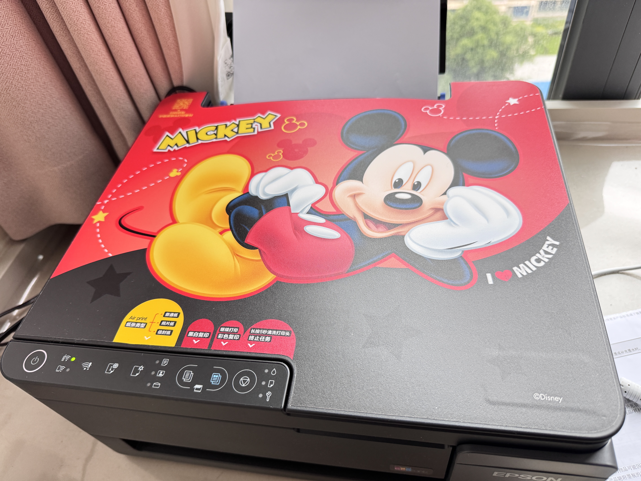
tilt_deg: -48.1
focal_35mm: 24
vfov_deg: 56.8
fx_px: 444
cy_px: 240
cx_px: 320
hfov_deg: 71.6
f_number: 1.78
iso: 250
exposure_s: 1/60
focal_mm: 6.76
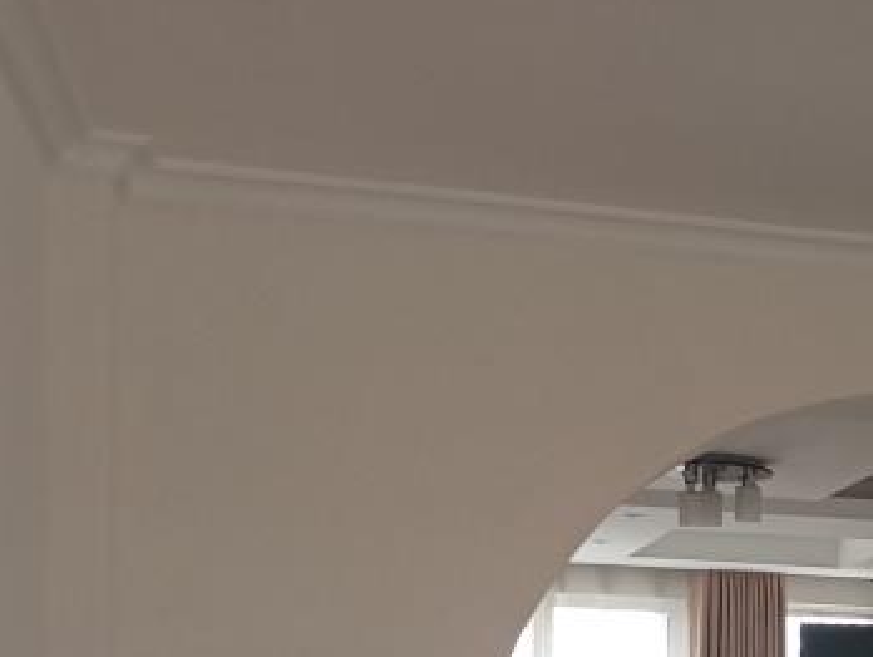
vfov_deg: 16.8
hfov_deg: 22.1
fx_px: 2071
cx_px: 1031
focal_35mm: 82
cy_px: 908
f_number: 1.8
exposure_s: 1/60
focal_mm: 4.22
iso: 631
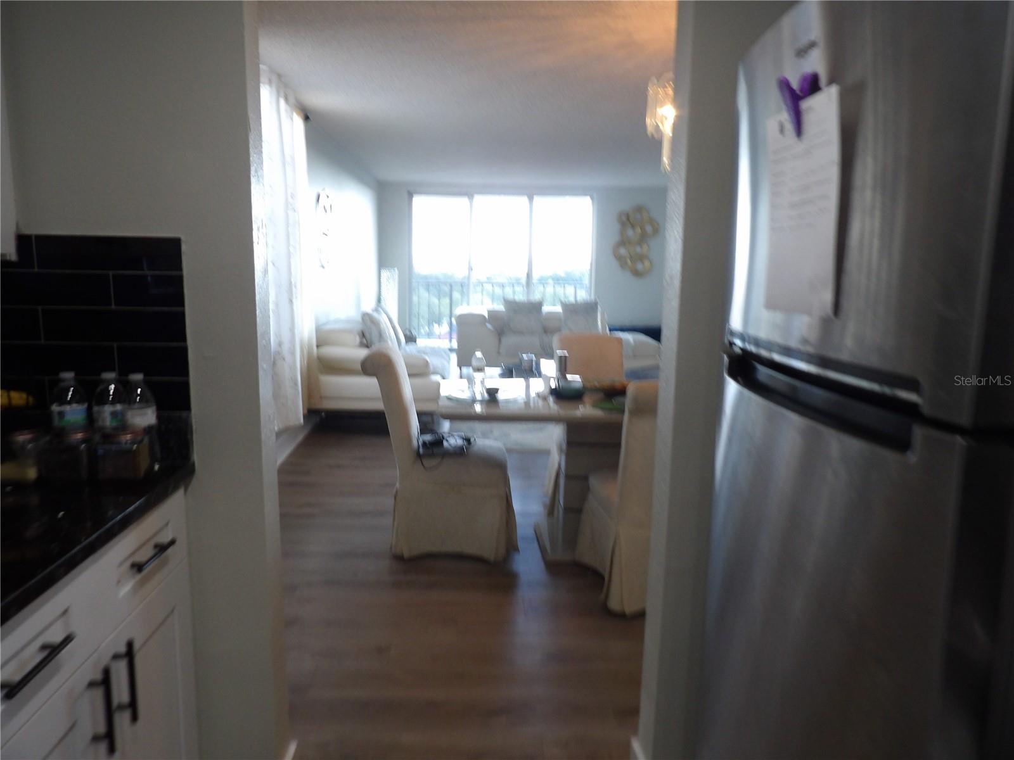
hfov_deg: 71.6
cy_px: 380
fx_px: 703
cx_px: 507
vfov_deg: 56.8
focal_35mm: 24
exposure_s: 1/33
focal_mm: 4.3
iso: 152
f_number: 3.2
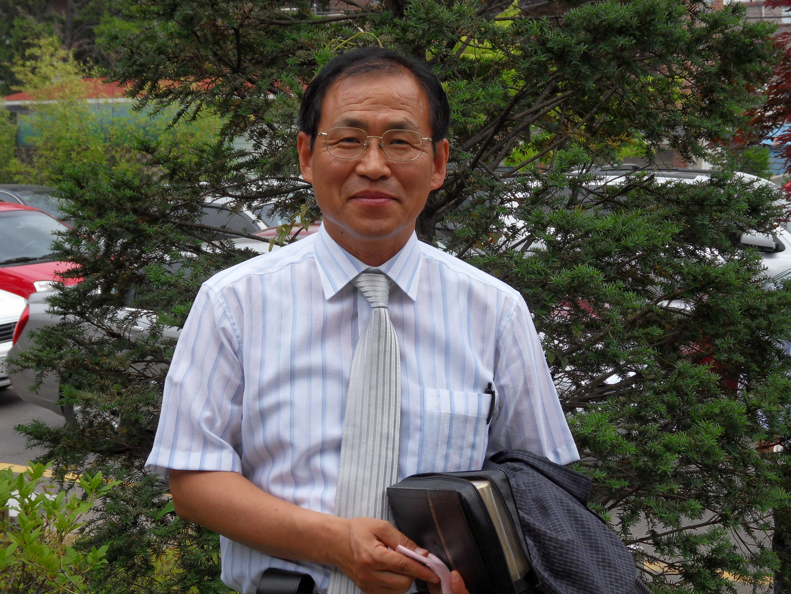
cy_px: 297
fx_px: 1600
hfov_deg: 27.8
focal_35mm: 70
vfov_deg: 21.0
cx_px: 396
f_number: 5.1
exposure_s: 1/250
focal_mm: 12.3
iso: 80
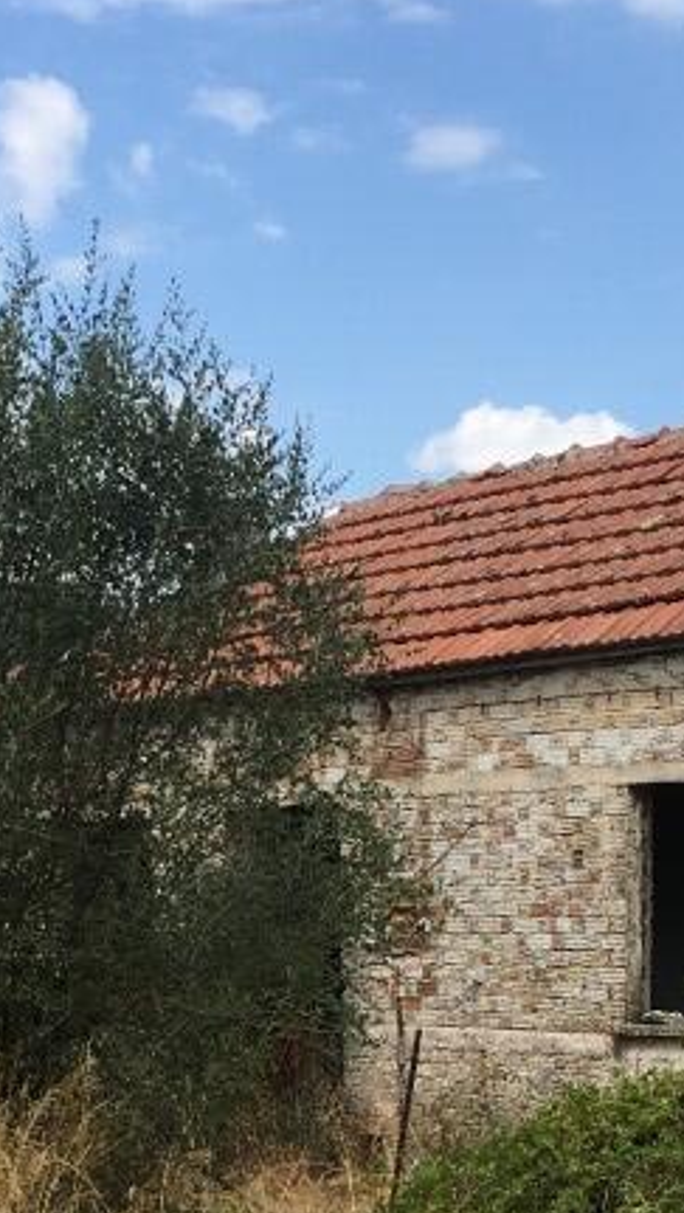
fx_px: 2414
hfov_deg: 16.1
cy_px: 1190
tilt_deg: -3.9
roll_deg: +0.8
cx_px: 208
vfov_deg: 26.8
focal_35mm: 75
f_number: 2.2
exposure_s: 1/1040
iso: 25
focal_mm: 4.15
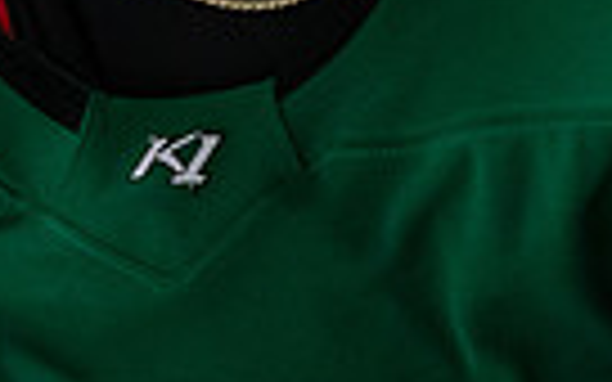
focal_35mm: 1762
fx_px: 29388
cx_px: 75
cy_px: -483
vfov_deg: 0.7
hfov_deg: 1.2
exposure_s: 1/800
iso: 1600
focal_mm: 200
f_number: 2.8
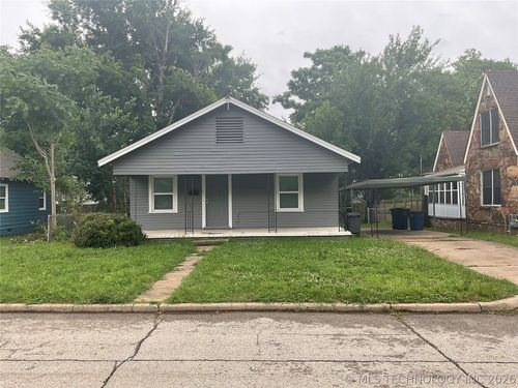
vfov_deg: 48.2
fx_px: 434
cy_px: 194
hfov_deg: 61.7
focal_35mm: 29
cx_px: 259
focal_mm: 3
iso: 16
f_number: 1.8
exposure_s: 1/355
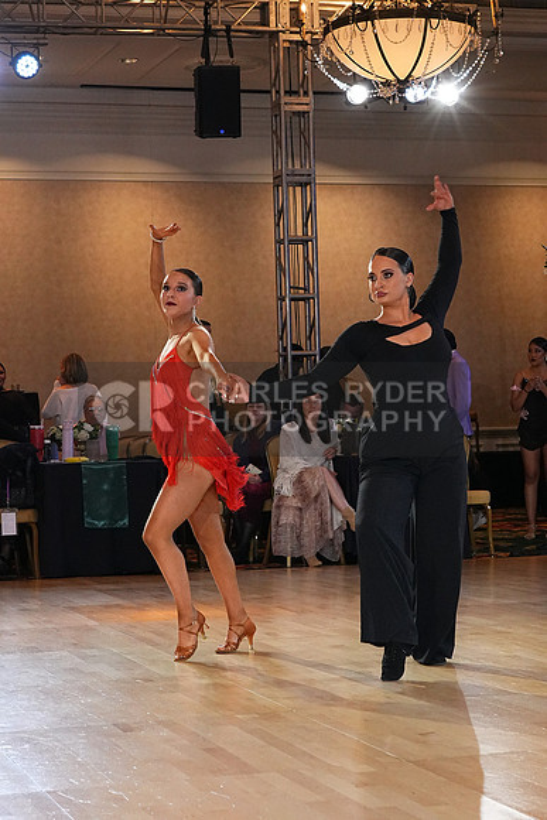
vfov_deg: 26.0
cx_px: 274
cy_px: 410
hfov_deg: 17.5
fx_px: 1777
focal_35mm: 78
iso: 5000
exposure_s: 1/200
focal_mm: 52
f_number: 7.1
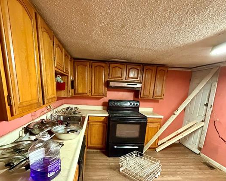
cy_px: 124
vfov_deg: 65.9
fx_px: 134
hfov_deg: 80.3
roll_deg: -2.2
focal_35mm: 20
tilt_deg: -13.9
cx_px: 106
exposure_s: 1/60
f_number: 2.2
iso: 1000
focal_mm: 2.22
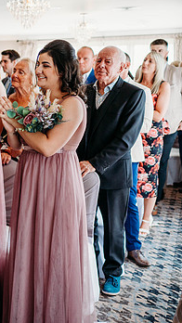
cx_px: -84
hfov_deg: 17.8
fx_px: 523
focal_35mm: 61
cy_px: 162
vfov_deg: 34.3
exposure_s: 1/800
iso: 400
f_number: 2
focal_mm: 35
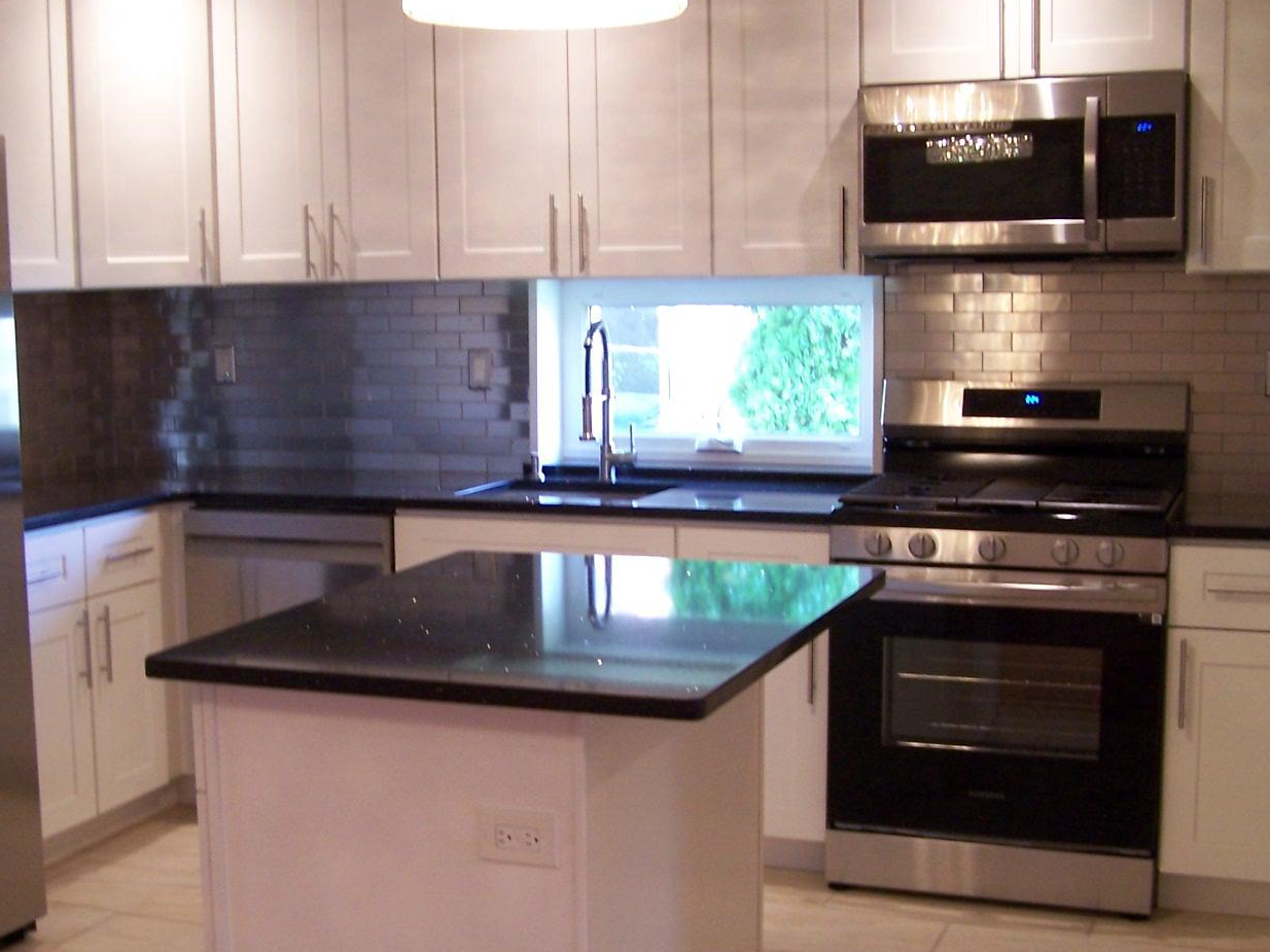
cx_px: 565
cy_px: 500
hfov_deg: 37.5
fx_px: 1871
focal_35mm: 51
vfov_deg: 28.5
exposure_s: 1/20
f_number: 2.8
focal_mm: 6.3
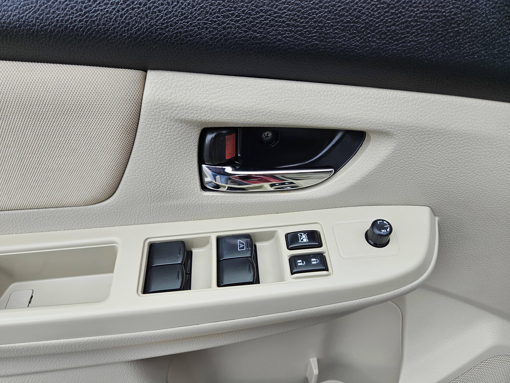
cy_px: 192
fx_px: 339
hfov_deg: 73.9
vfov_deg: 58.9
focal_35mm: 23
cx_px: 255
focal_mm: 5.4
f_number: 1.8
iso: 32
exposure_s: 1/322
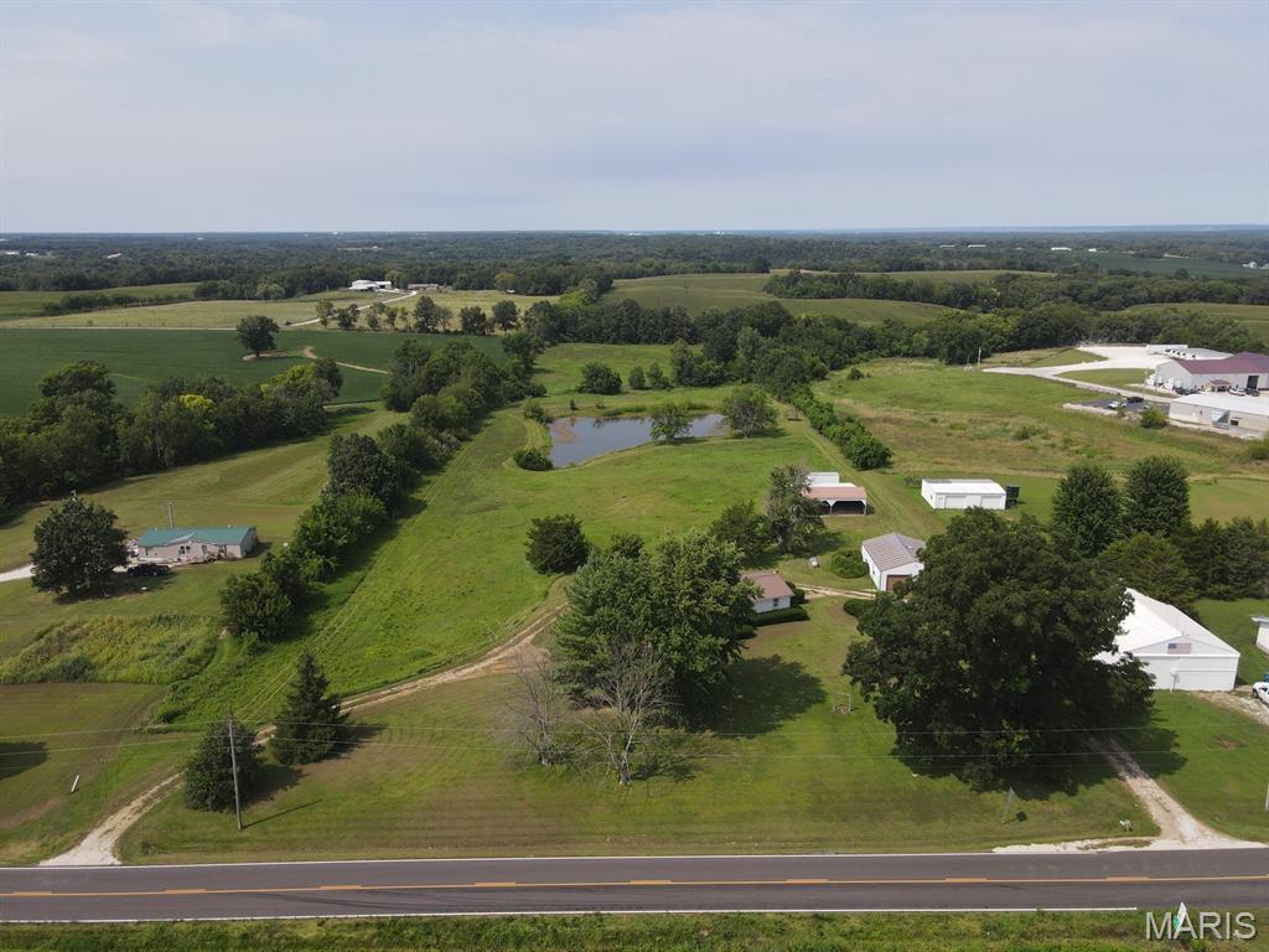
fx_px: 880
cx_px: 634
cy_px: 476
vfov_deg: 56.8
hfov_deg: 71.6
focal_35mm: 24
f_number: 2.8
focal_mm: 4.5
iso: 100
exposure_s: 1/800
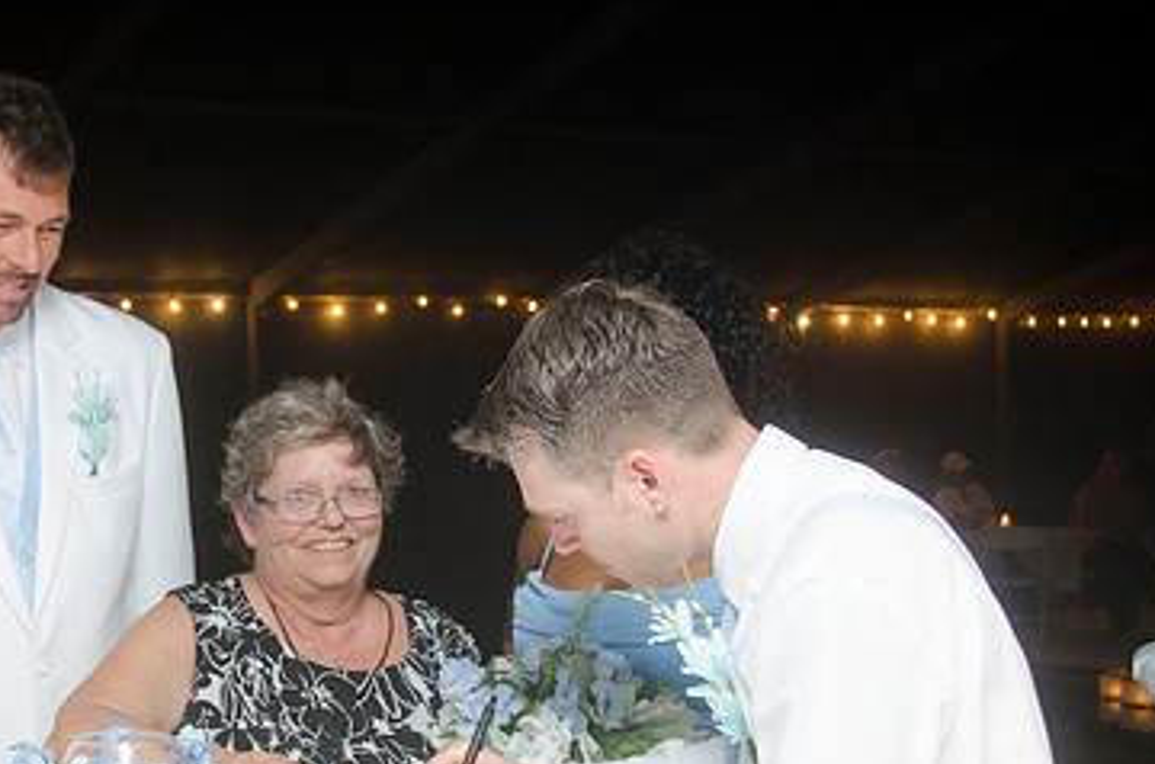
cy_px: 578
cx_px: 305
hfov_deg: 33.9
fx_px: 1856
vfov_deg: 23.0
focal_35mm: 58
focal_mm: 24
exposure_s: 1/60
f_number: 5.6
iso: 400
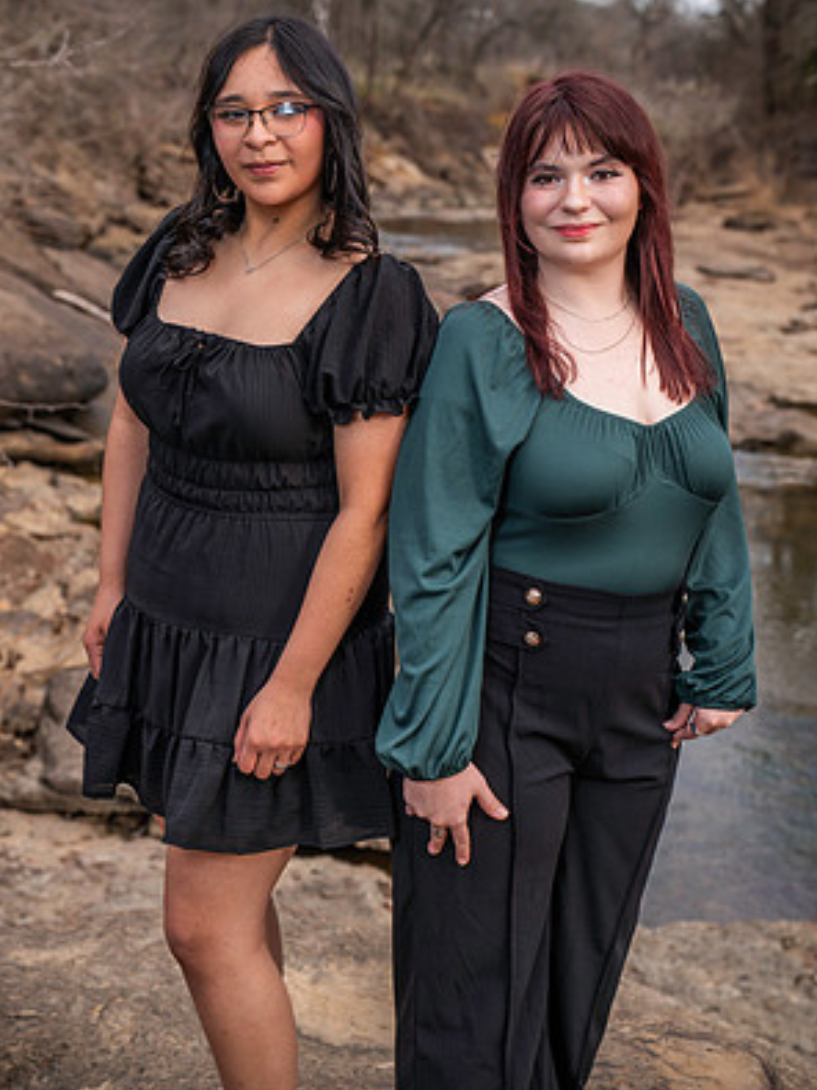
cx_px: 408
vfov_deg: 33.8
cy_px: 488
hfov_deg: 25.6
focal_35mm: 57
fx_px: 1795
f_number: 4
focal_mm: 52
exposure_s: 1/200
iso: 100
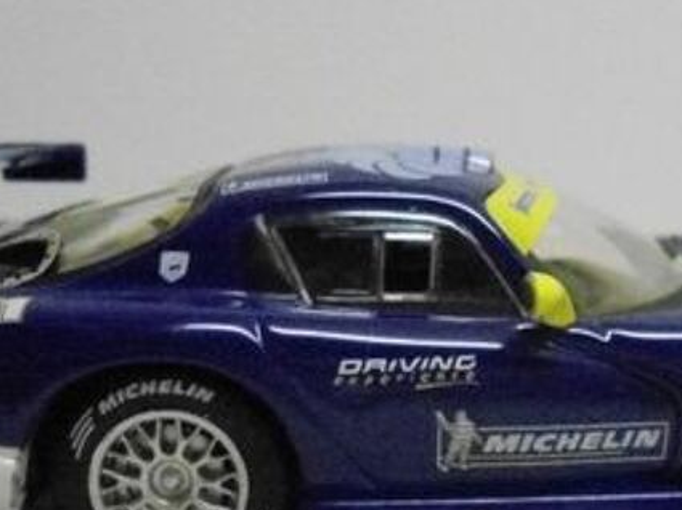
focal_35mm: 73
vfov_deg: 20.0
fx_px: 1437
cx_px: 520
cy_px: 377
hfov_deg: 26.3
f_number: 3
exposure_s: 1/125
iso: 1600
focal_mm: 5.6
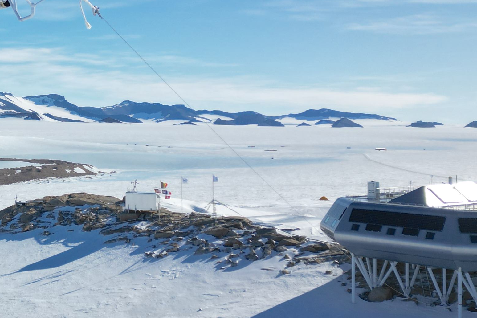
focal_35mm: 65
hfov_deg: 28.7
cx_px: -16
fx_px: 861
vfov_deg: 20.9
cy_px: 128
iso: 110
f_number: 1.7
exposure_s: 1/6400
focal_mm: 6.72
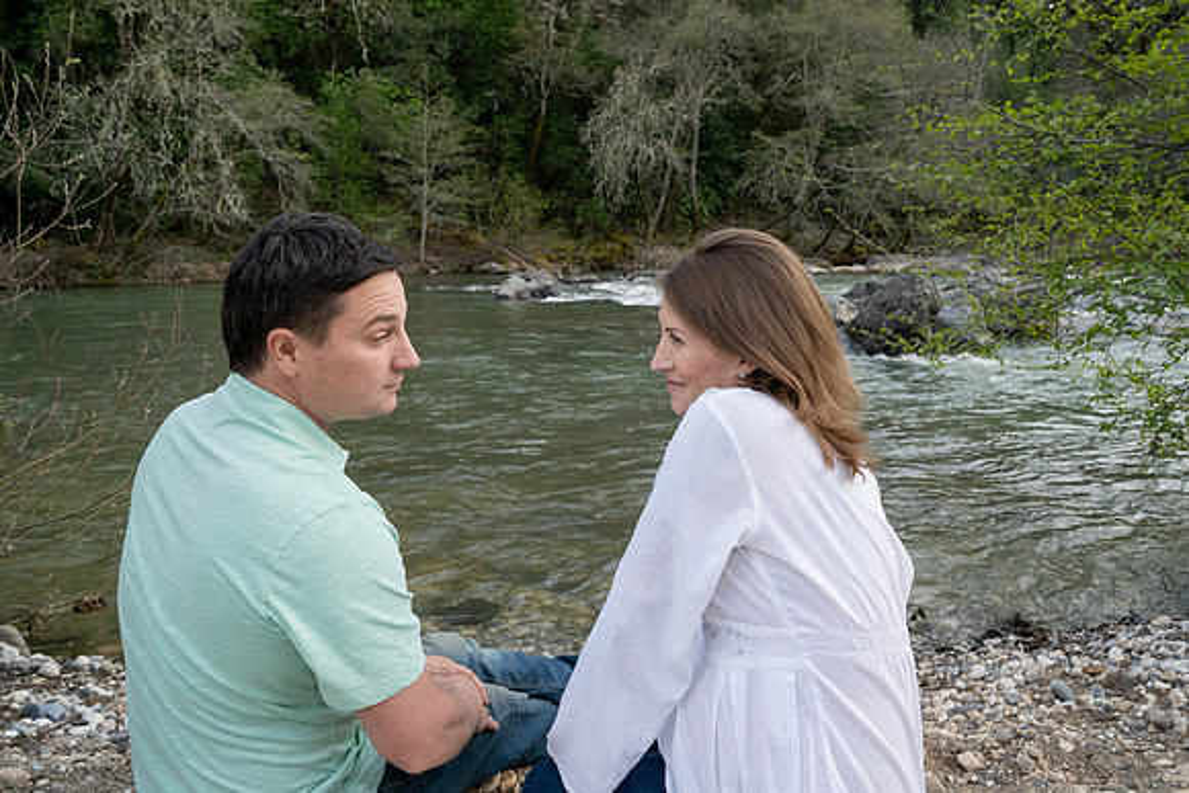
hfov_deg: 65.5
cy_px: 396
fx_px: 925
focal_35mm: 28
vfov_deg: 46.4
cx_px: 594
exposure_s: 1/125
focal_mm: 28
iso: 500
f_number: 11
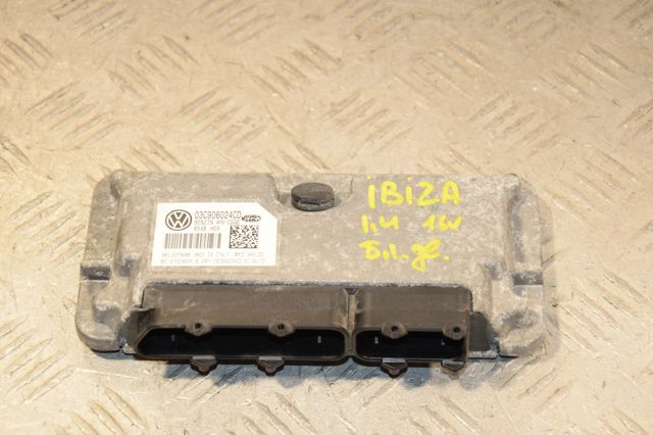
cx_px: 326
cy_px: 218
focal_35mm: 93
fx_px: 1686
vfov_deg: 14.7
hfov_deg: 21.9
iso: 800
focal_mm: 62
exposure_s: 1/200
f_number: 7.1
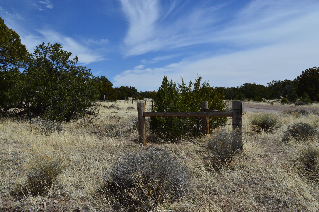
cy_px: 106
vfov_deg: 39.9
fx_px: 292
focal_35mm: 33
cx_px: 160
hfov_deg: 57.3
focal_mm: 22
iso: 200
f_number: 11
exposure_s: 1/500
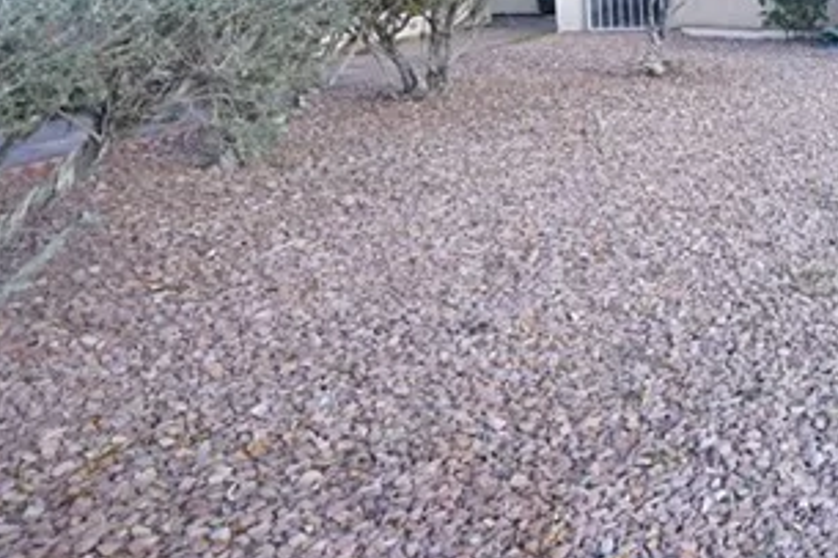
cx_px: 1234
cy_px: 37
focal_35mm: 47
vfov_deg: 27.4
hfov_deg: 28.6
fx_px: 1093
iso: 500
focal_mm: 14
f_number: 8
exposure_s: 1/125
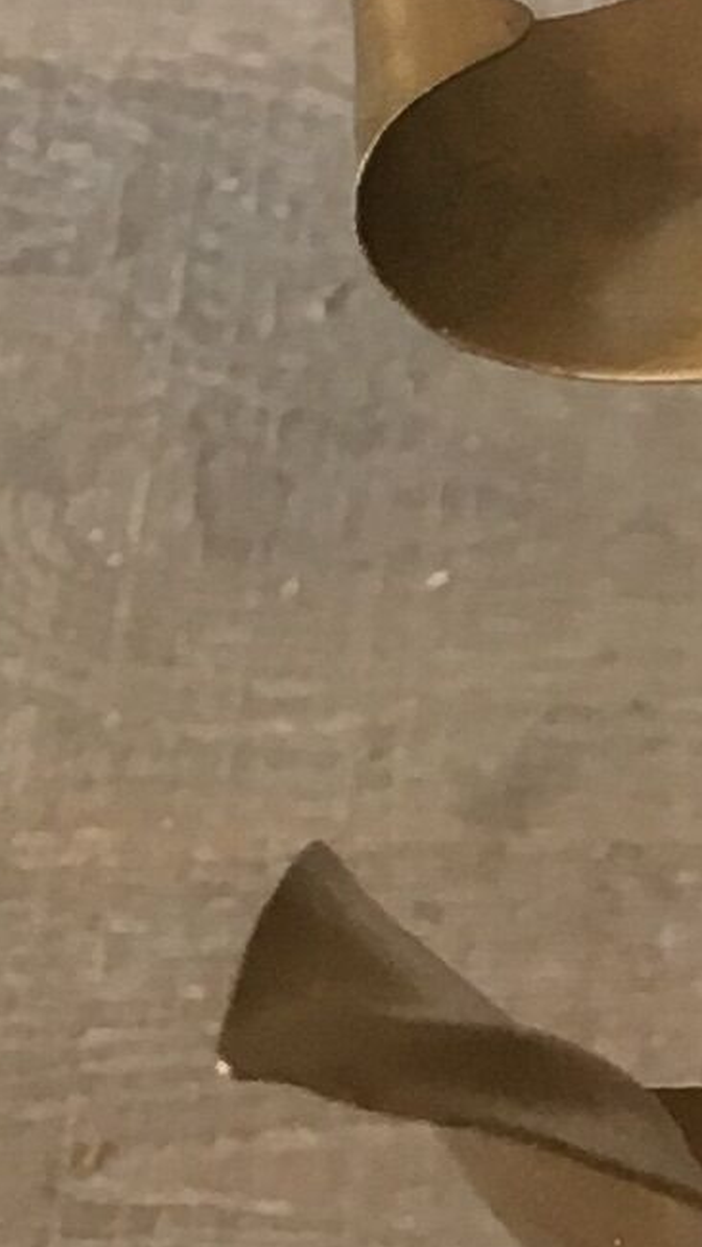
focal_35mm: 196
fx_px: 6481
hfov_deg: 5.7
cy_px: 132
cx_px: 2225
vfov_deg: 10.9
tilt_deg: -55.5
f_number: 2.2
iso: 80
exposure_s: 1/33
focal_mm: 4.15
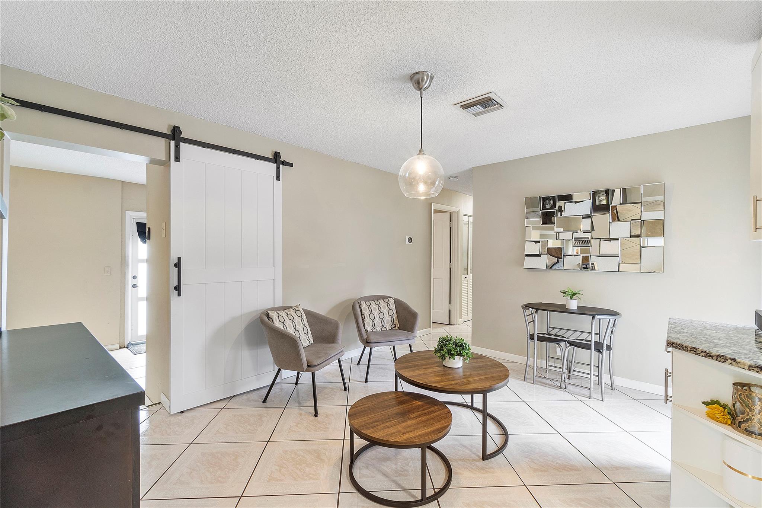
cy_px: 254
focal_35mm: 15
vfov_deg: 77.3
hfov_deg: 100.4
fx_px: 317
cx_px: 381
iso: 160
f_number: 11
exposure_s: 1/2
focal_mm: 10
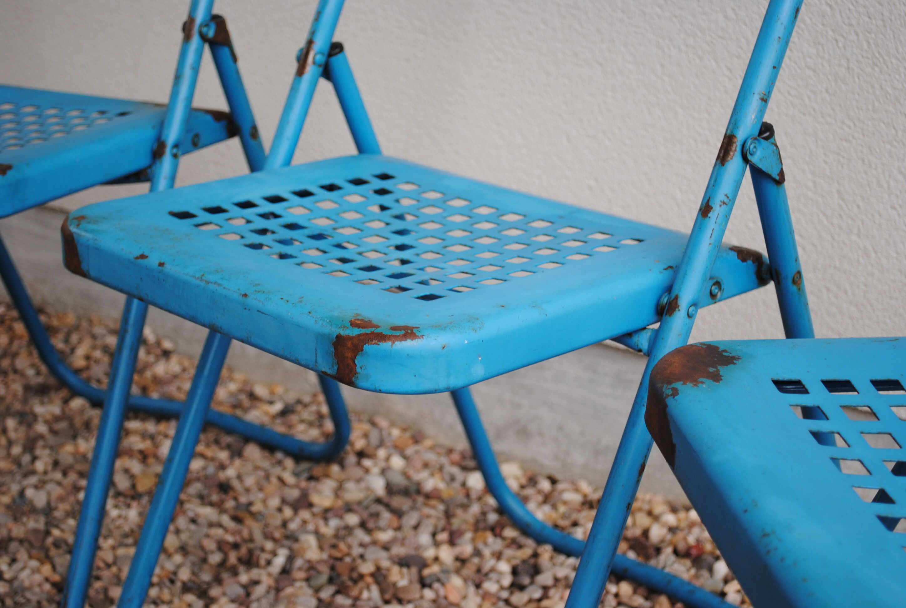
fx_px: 1589
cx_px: 453
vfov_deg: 21.7
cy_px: 304
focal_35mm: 63
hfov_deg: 31.8
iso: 200
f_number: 5.3
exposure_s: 1/40
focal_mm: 42
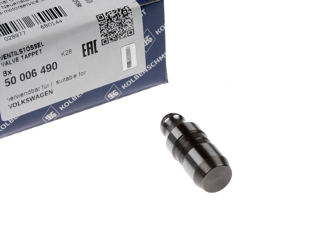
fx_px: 1204
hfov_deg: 14.7
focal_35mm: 134
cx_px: 156
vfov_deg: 11.1
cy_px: 116
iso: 100
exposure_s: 1/100
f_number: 4
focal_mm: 24.2
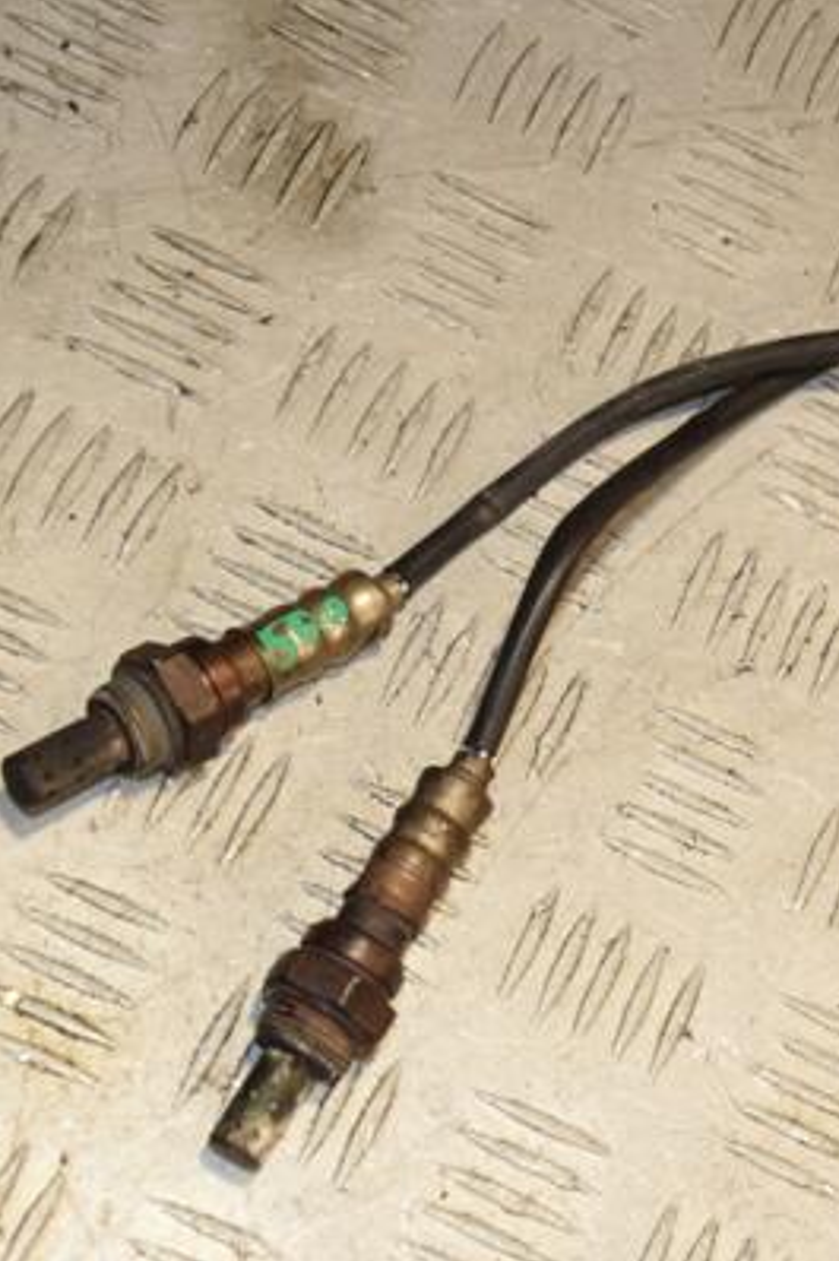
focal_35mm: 95
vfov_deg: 21.5
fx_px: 3324
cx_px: 792
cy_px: 630
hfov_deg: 14.2
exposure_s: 1/200
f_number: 9
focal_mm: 42
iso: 800
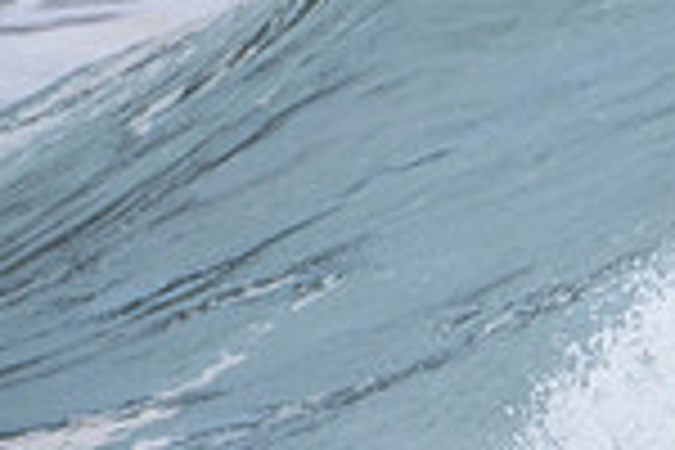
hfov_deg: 0.7
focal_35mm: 2896
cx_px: 1184
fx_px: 54296
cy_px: 794
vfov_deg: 0.5
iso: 200
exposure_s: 1/1000
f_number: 5.6
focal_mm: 500
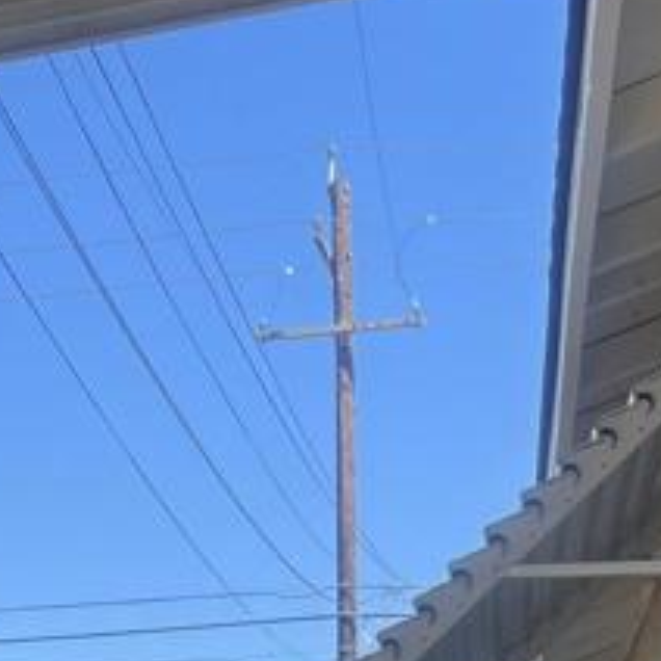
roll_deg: +2.3
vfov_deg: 13.5
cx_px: 253
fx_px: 2398
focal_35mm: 111
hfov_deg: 15.7
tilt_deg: -5.4
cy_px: 1300
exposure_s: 1/1901
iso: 50
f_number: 1.5
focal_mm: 5.7
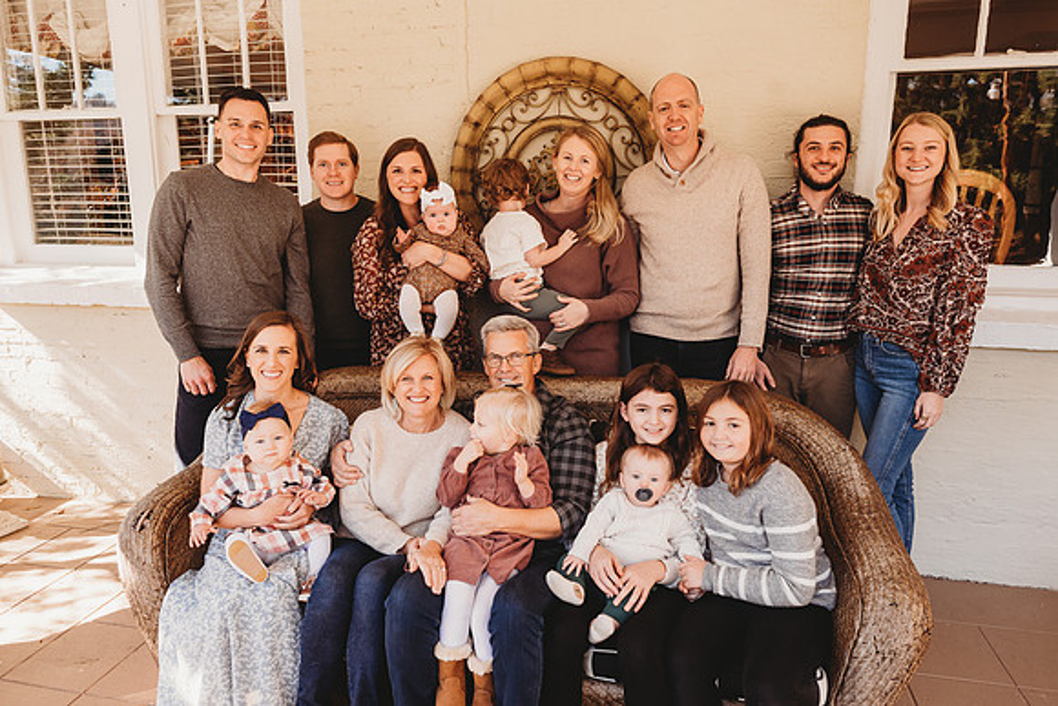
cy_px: 353
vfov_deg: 53.2
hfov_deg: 73.7
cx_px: 529
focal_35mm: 24
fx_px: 705
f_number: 4.5
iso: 250
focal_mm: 24
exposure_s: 1/200
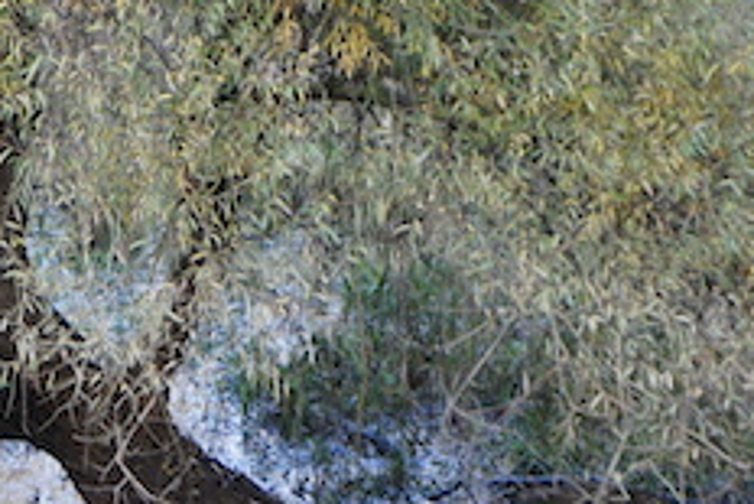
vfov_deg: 4.3
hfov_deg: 6.4
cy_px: 416
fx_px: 6705
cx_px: -273
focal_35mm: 320
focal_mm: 55
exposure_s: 1/100
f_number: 5.6
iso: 250
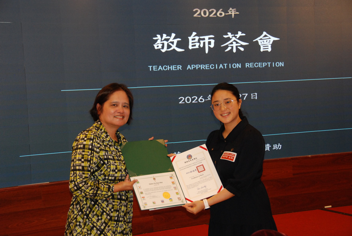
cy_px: 118
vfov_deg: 19.8
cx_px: 176
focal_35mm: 69
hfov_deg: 29.2
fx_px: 675
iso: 800
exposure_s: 1/60
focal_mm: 46
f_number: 4.8
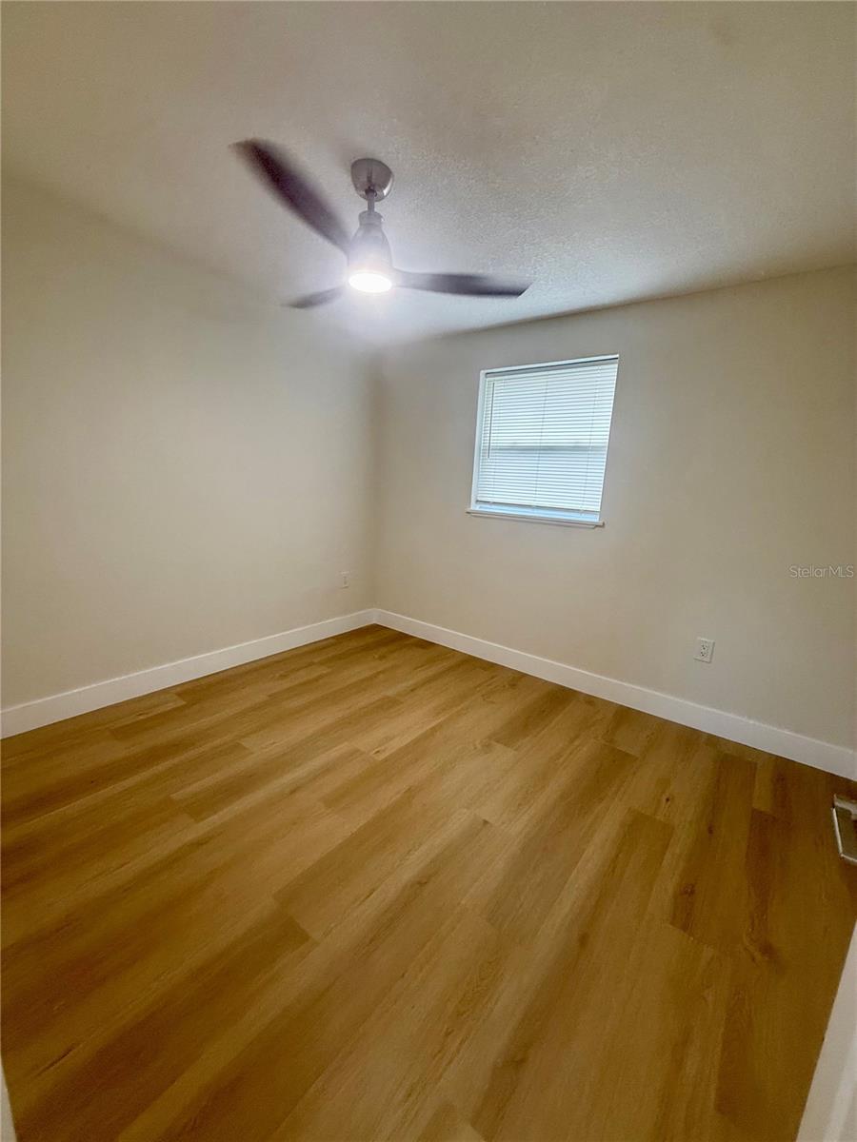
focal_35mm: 14
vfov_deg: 102.1
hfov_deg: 85.7
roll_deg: +0.5
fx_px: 462
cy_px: 571
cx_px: 428
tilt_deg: -10.1
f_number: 2.2
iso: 160
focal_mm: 2.22
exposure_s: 1/120
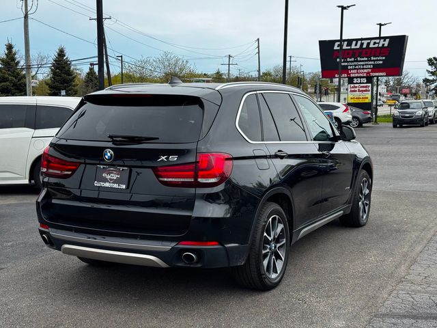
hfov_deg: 39.7
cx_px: 218
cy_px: 164
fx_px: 606
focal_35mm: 48
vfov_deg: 30.3
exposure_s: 1/1770
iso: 64
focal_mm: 6.76
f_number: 1.78
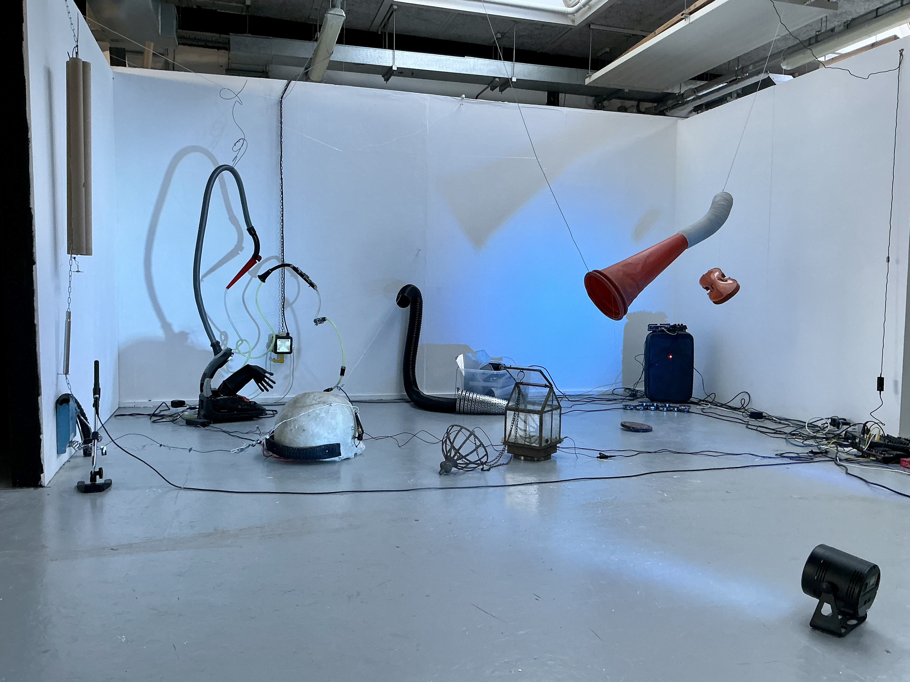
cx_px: 455
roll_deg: -0.5
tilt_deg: -3.4
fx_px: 736
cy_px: 341
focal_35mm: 28
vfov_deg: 49.7
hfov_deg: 63.4
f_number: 1.8
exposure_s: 1/73
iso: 64
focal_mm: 3
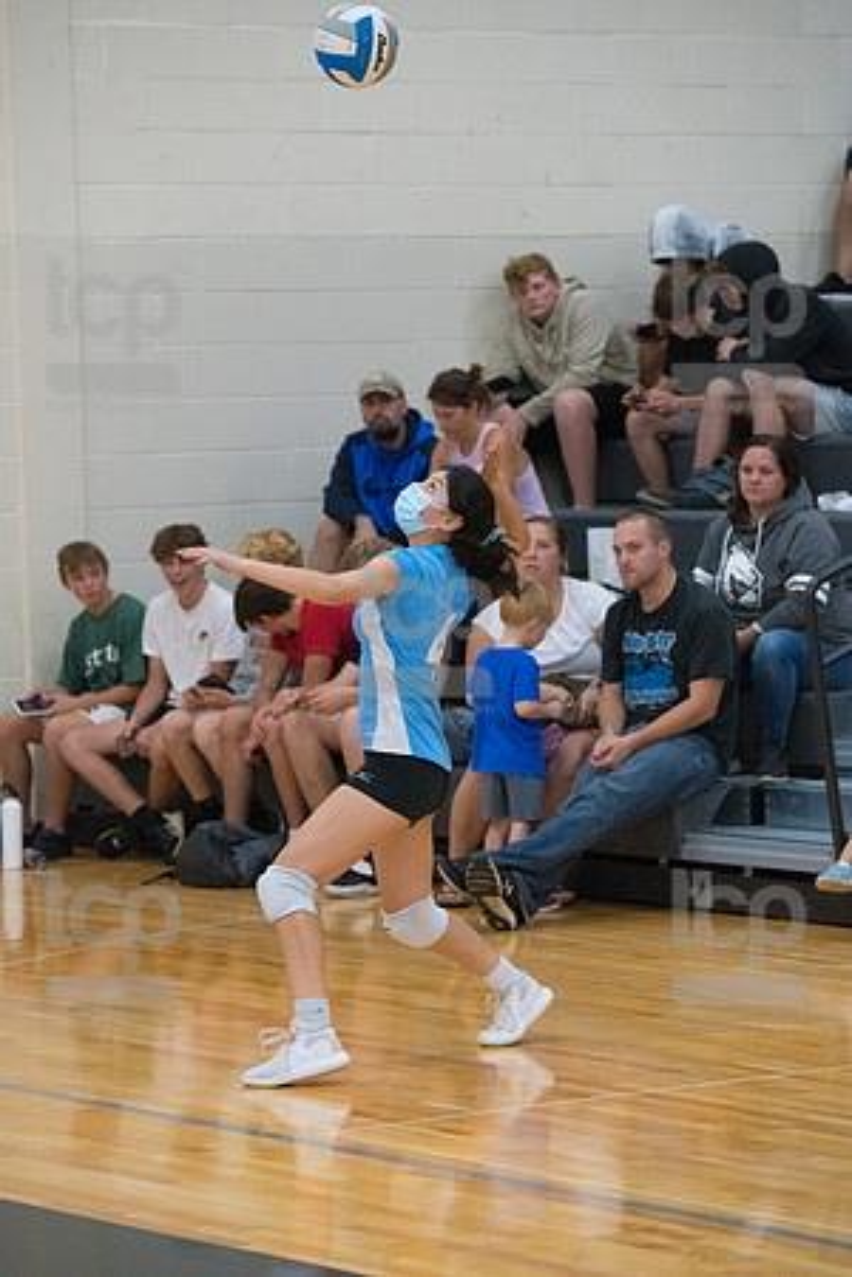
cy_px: 638
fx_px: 5147
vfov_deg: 14.2
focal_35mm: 145
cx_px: 426
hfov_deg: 9.5
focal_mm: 145
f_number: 4.5
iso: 6400
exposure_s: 1/1000
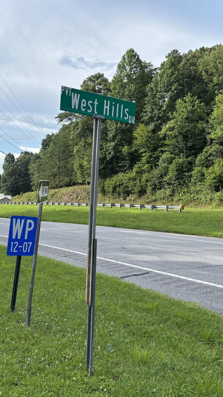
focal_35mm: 38
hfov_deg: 30.9
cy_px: 198
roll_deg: -1.6
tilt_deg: -0.6
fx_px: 399
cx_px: 72
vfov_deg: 52.8
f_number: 1.6
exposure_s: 1/1667
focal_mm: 5.96
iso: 50
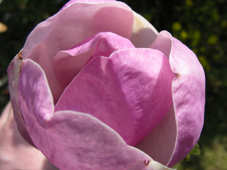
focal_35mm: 44
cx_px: 114
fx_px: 289
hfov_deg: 42.9
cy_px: 85
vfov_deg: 32.9
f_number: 4
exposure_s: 1/338
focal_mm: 7.4
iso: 50
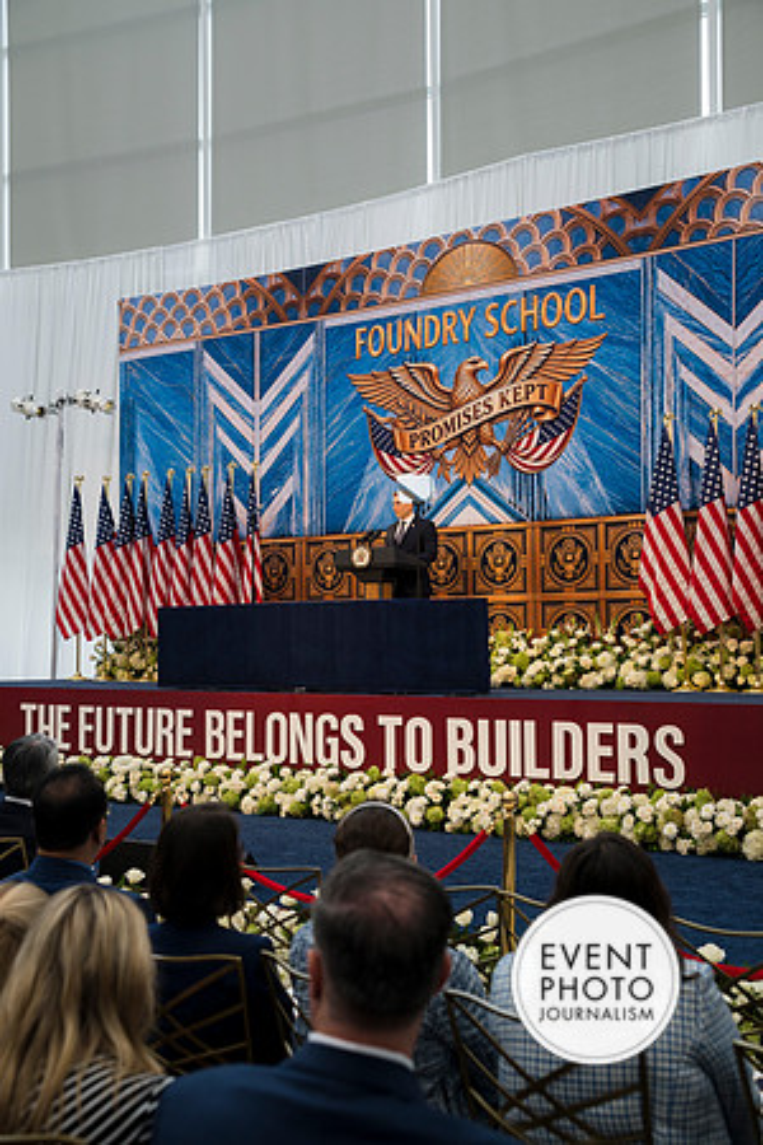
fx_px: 1272
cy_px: 572
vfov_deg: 48.5
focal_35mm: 40
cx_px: 382
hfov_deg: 33.4
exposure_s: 1/160
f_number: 4
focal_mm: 40
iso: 220
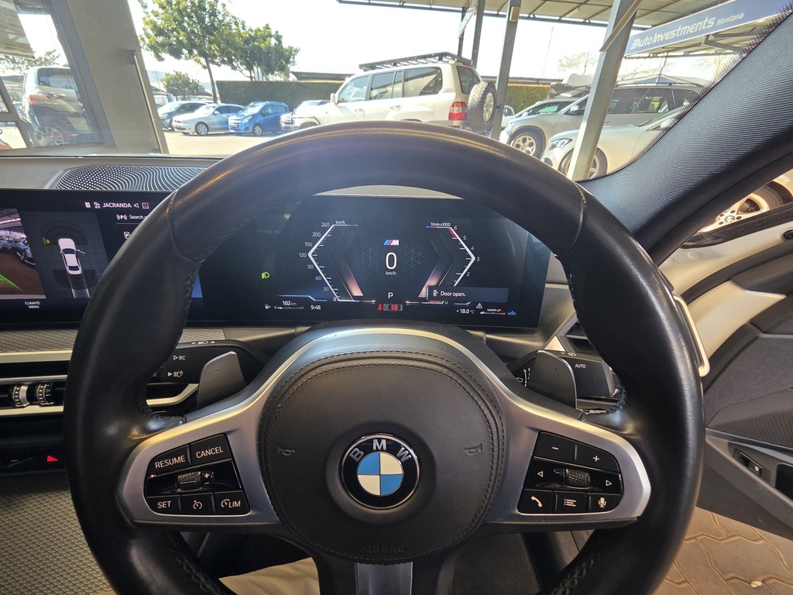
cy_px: 298
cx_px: 396
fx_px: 298
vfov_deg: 89.9
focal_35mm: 13
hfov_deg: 106.2
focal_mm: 2.2
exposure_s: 1/40.6
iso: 80
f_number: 2.2
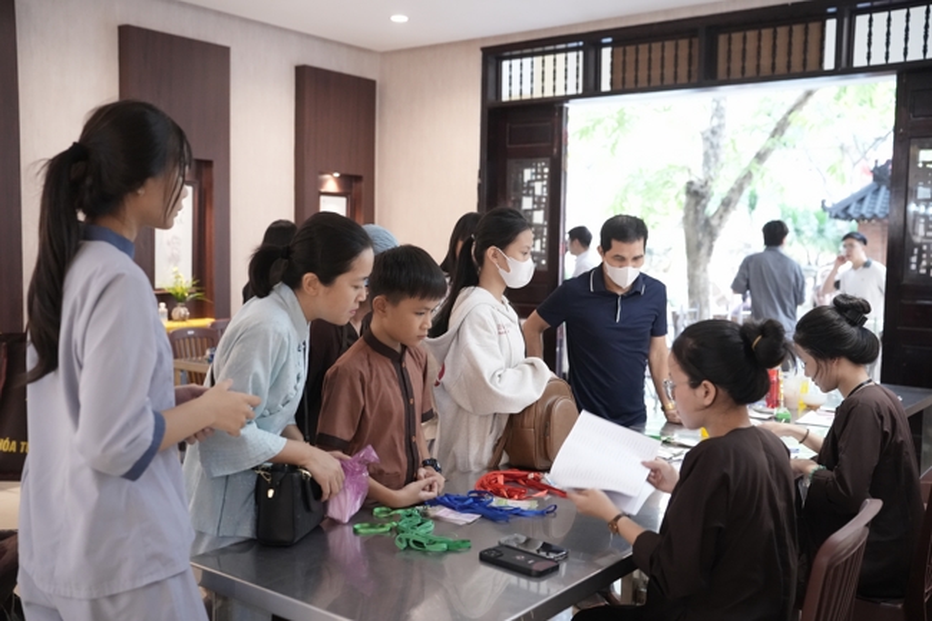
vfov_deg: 37.8
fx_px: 906
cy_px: 310
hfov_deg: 54.4
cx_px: 466
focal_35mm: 35
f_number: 2.8
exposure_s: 1/125
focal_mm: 35
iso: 6400
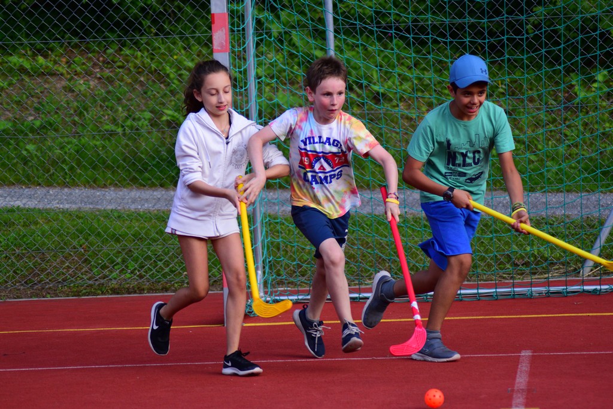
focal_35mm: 188
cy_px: 204
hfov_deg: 11.0
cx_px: 306
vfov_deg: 7.3
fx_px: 3193
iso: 360
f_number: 4.2
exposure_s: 1/640
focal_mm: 125
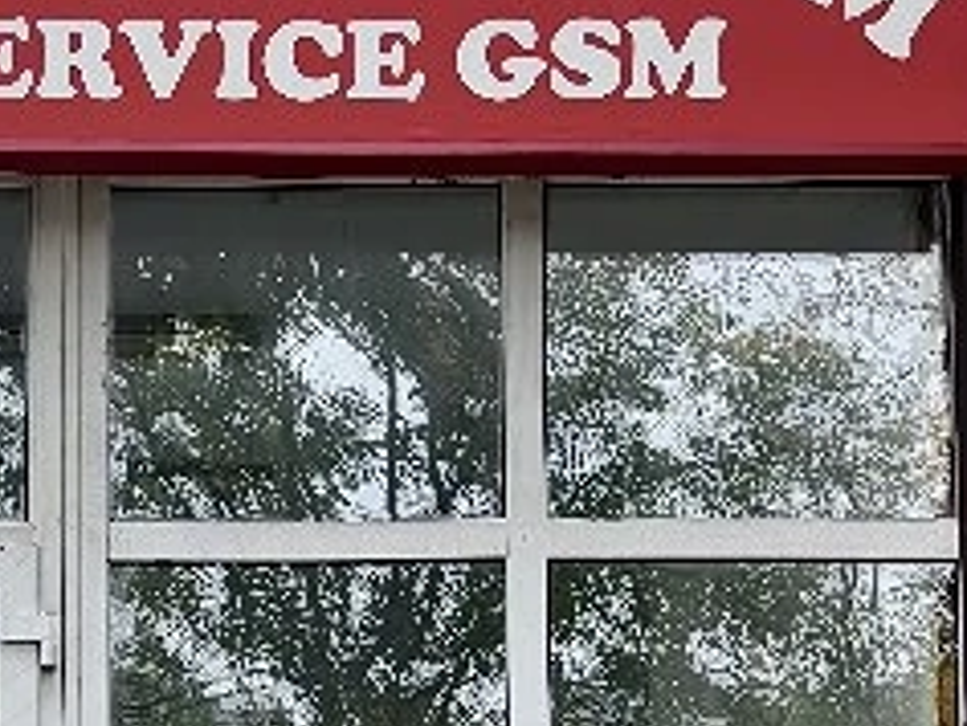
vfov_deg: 15.0
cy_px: 738
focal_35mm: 97
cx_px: 196
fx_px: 2711
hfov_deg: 20.0
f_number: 1.75
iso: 50
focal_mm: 8.67
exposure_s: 1/125
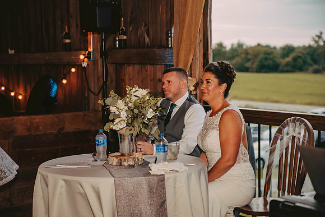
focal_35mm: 75
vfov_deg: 18.2
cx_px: 162
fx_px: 677
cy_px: 108
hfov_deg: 27.0
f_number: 2.8
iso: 800
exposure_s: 1/200
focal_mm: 75
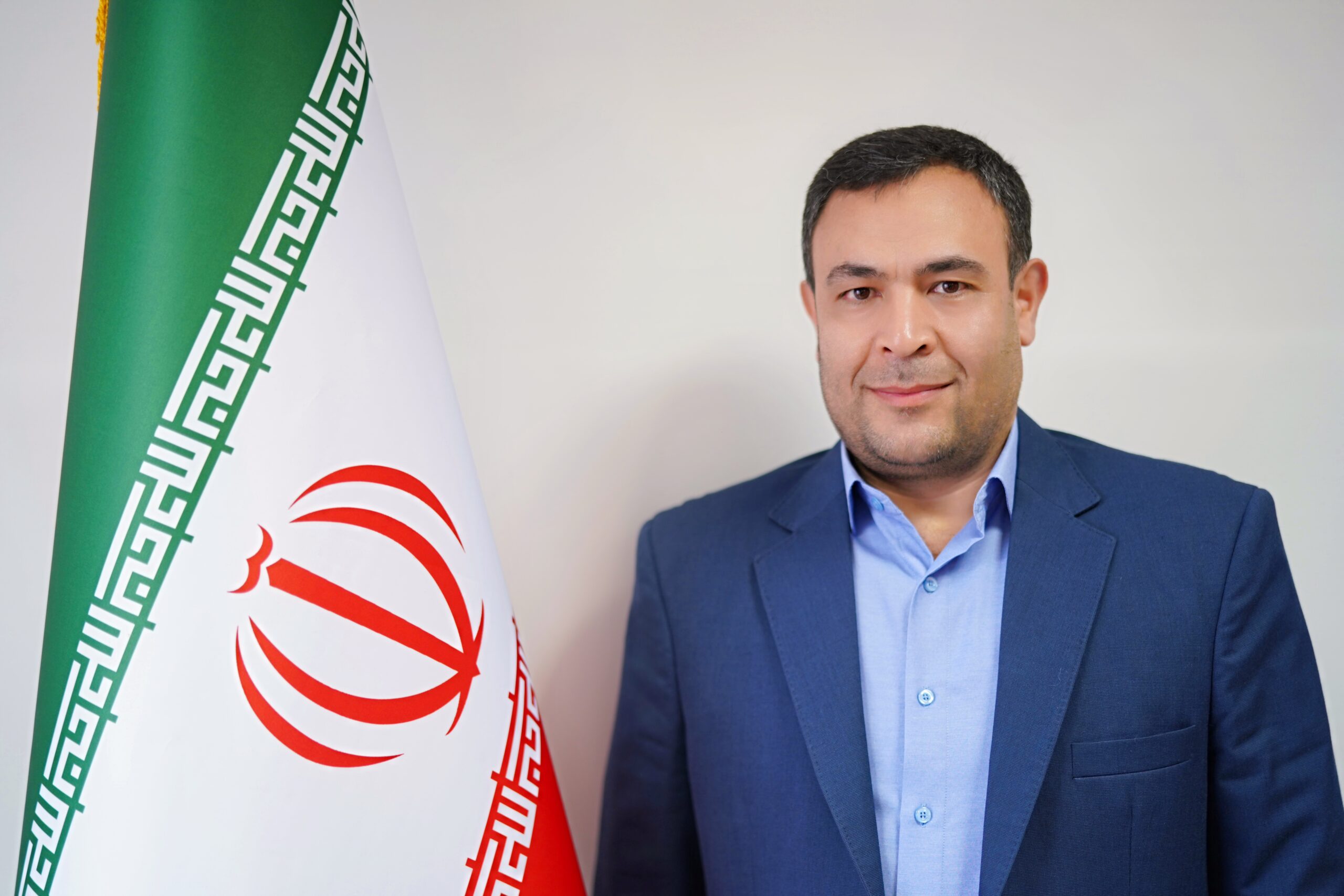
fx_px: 1867
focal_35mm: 50
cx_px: 672
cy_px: 448
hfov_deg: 39.6
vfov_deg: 27.0
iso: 250
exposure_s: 1/80
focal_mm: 50
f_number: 1.4
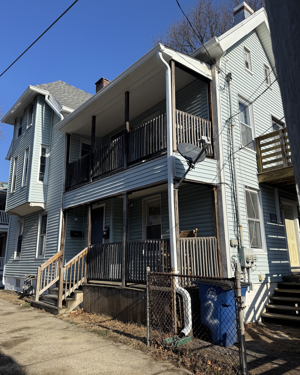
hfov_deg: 54.9
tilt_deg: +14.7
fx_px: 289
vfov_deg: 66.0
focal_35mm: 26
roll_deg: +0.8
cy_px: 193
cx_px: 146
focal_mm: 6.76
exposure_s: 1/4950
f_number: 1.78
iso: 80
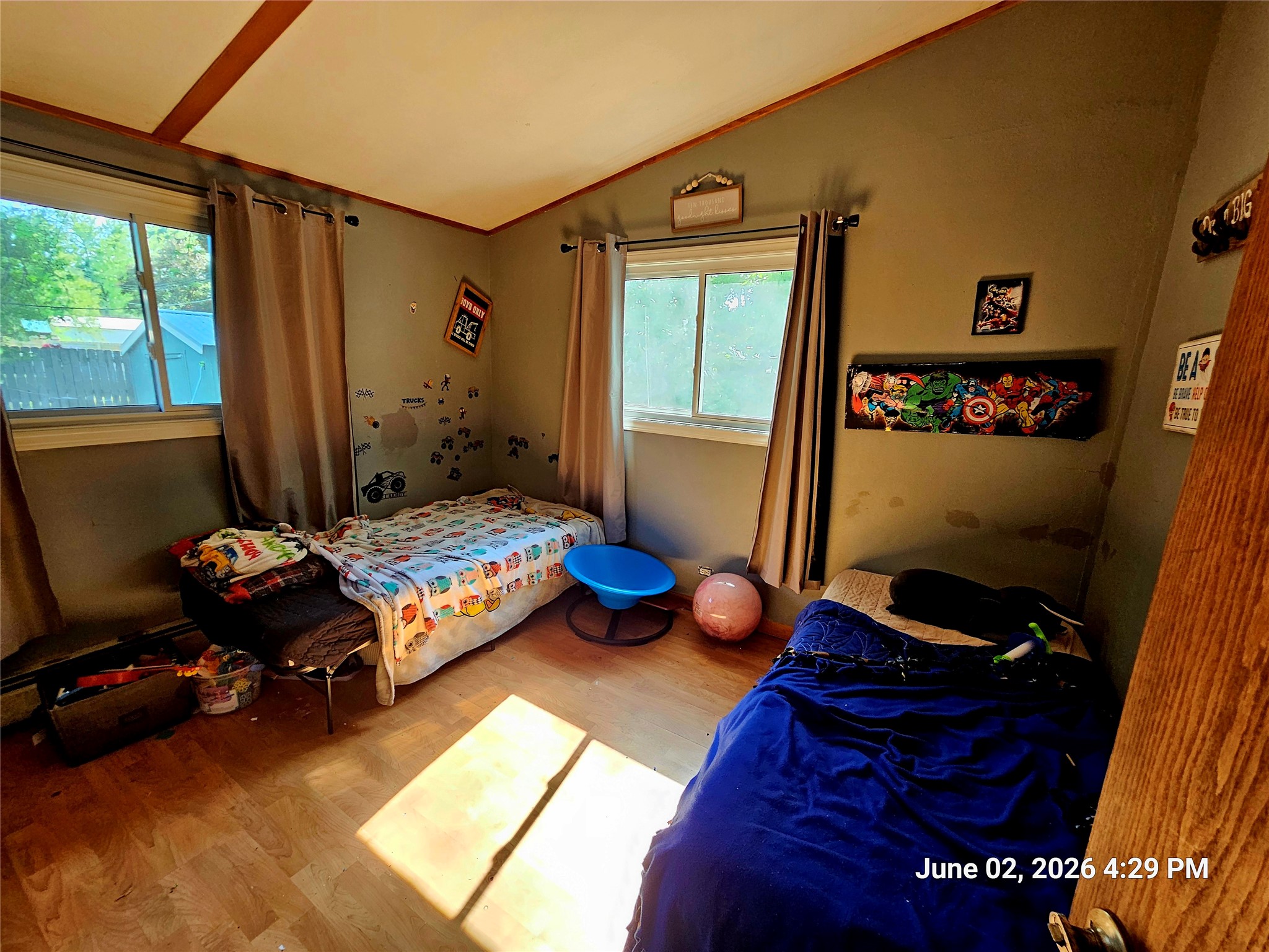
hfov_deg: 106.2
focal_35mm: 13
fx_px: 477
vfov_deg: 89.9
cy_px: 476
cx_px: 634
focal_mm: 2.2
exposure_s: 1/60.2
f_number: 2.2
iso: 200
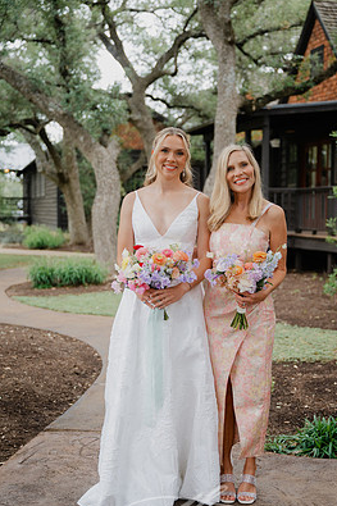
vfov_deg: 35.0
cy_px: 287
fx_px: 801
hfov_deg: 23.7
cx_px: 190
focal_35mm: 57
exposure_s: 1/640
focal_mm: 50
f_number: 2.8
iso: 450
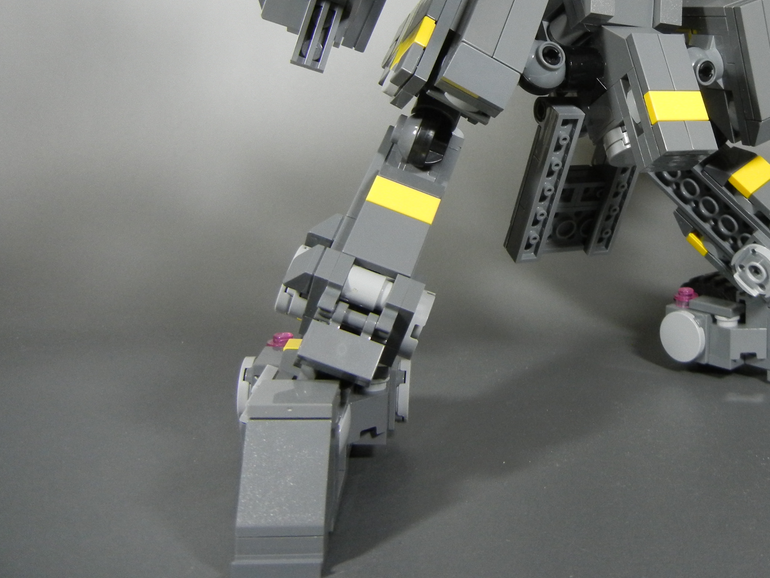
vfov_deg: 30.3
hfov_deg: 39.2
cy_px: 134
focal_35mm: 47
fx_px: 1046
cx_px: 587
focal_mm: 5.4
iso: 400
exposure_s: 1/47.4
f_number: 3.5
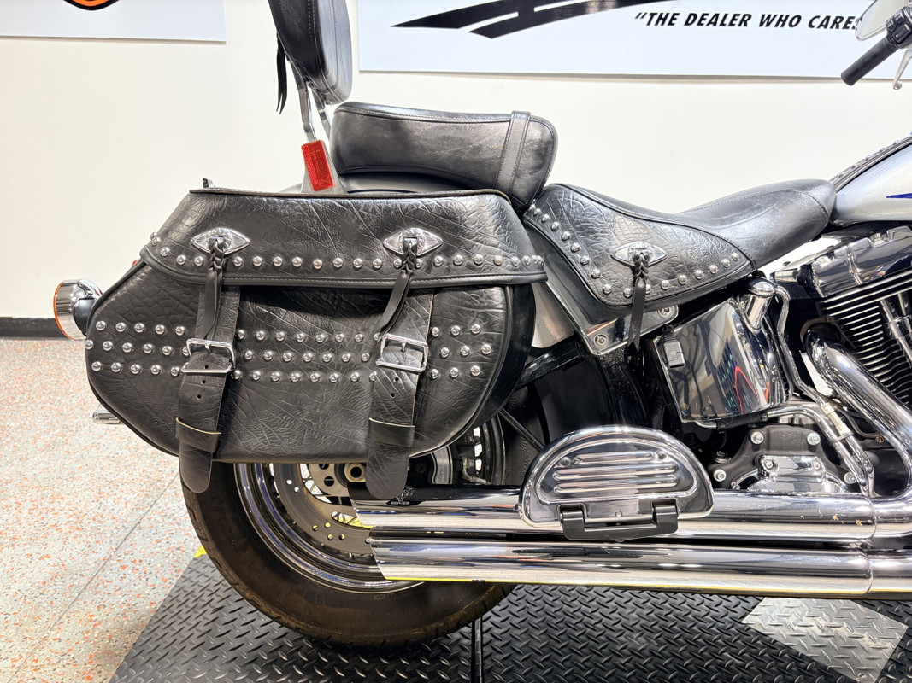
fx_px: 685
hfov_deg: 67.3
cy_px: 342
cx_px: 456
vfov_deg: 53.1
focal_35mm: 26
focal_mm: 5.96
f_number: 1.6
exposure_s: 1/120
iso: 100
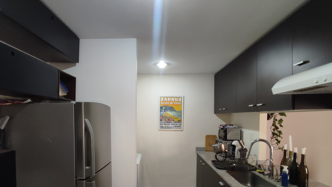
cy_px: 121
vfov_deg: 52.8
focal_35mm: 21
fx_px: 185
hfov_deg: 83.7
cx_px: 154
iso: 312
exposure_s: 1/33
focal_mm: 1.65
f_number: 2.2
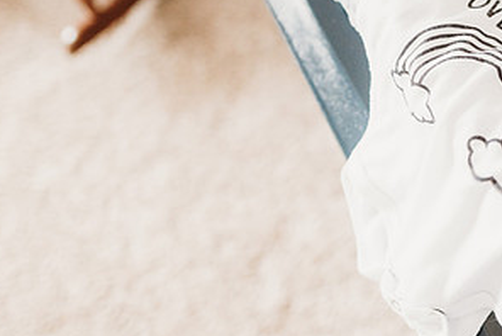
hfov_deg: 38.1
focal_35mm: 47
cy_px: 87
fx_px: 656
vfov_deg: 28.3
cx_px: 480
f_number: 2.2
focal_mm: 24
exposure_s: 1/160
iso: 800
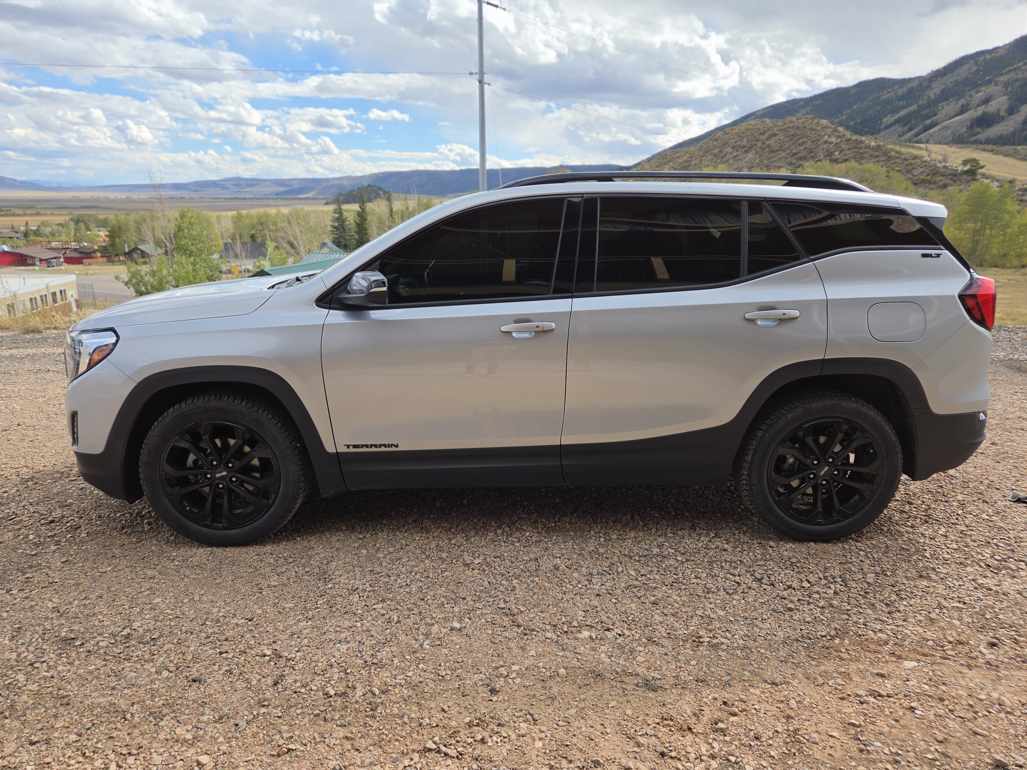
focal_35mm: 23
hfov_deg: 73.9
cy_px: 385
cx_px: 514
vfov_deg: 58.9
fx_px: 682
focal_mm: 5.4
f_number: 1.8
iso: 80
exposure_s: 1/3354
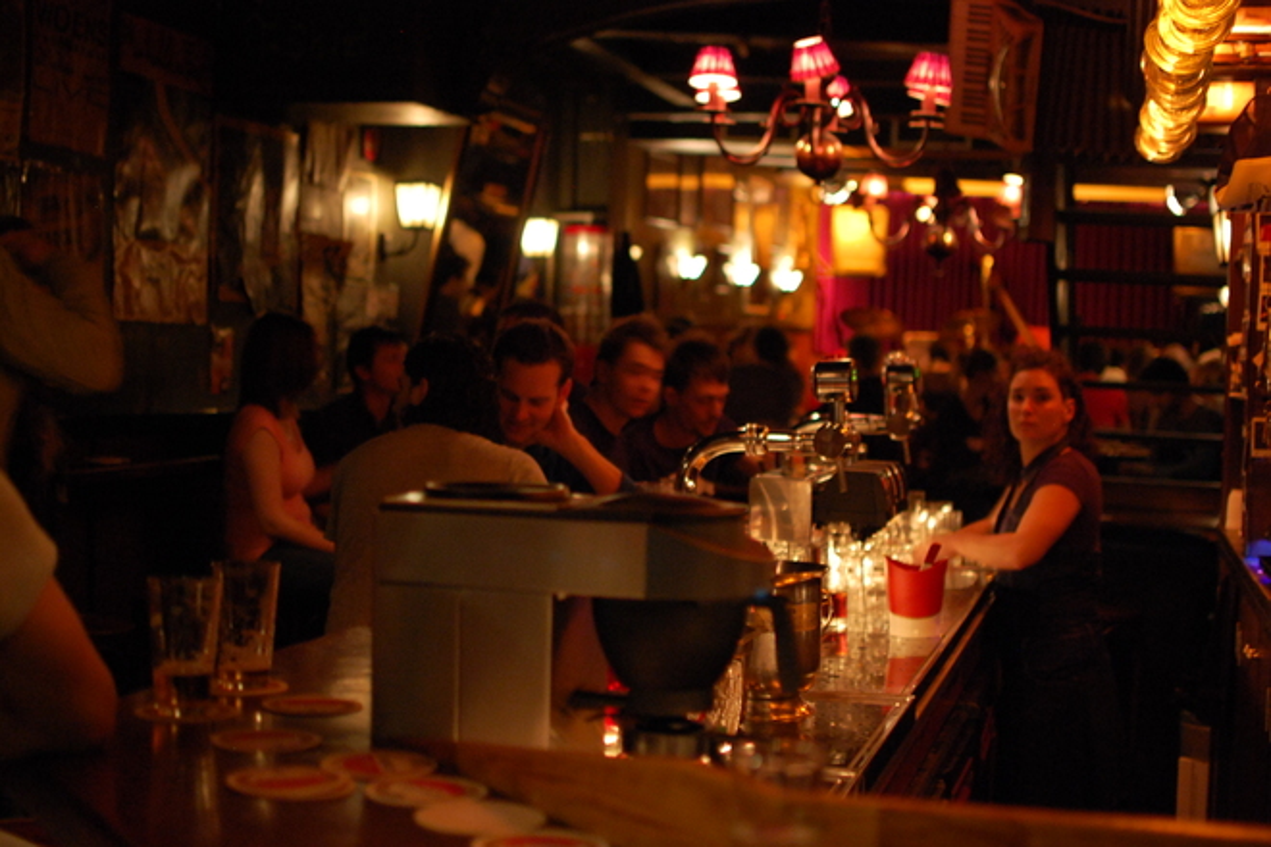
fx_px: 1853
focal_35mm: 52
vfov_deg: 25.8
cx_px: 636
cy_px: 424
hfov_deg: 37.9
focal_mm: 35
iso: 900
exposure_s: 1/8
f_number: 1.8
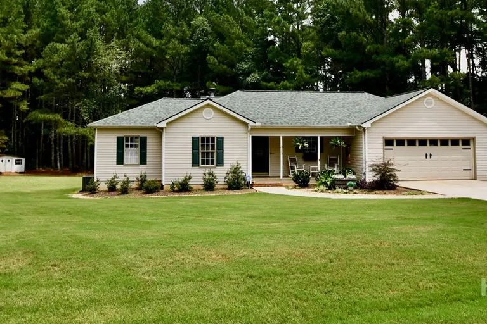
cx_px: 234
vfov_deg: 45.9
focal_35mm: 28
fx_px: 379
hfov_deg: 65.5
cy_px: 116
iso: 200
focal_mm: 14
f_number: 8
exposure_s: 1/250
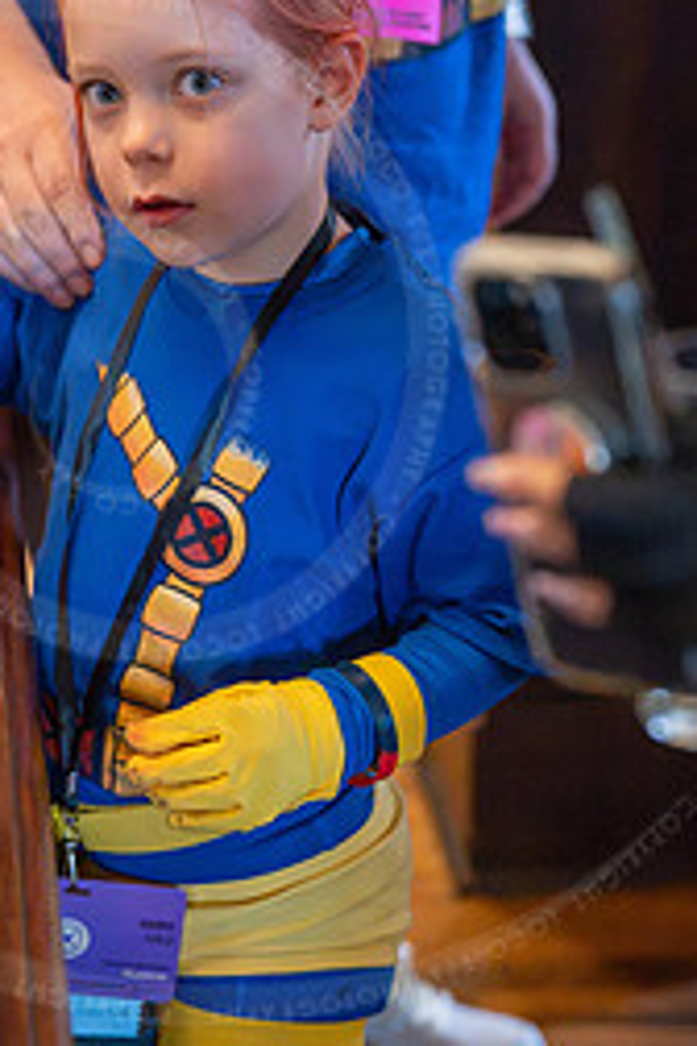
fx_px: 3427
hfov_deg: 11.6
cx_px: 162
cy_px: 486
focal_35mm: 118
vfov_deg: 17.3
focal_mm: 66
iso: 4000
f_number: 2.5
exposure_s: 1/250
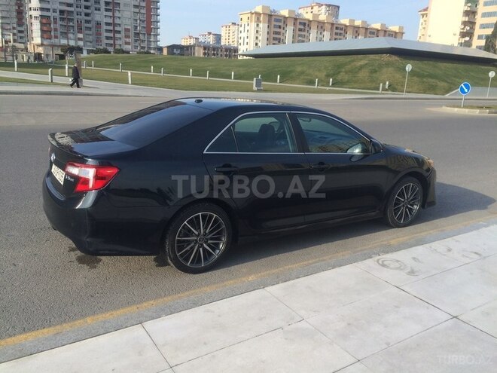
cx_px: 248
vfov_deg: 48.2
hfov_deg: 61.7
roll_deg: -2.7
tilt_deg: -13.1
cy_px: 186
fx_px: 416
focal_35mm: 29
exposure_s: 1/1001
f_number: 2.2
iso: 32
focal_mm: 4.15
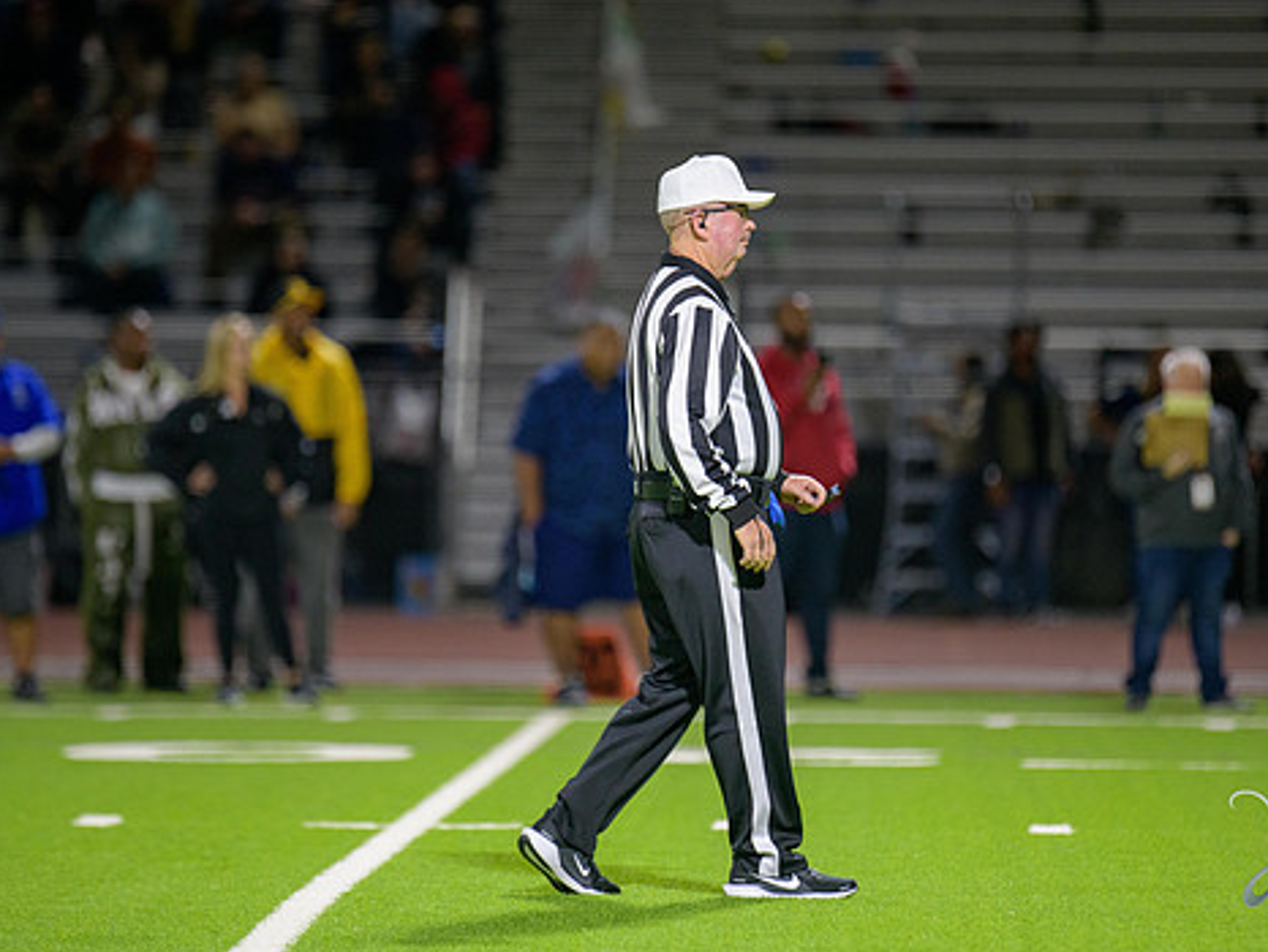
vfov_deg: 4.1
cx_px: 732
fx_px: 13157
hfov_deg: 5.5
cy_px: 464
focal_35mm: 359
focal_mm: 300
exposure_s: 1/250
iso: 2000
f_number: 2.8
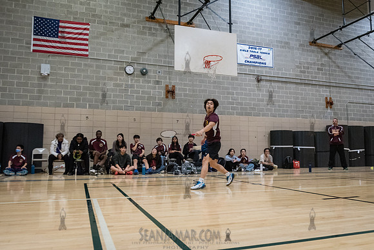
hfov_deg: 62.0
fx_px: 311
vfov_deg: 43.7
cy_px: 125
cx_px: 187
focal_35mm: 30
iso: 8000
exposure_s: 1/400
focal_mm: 29
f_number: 3.5
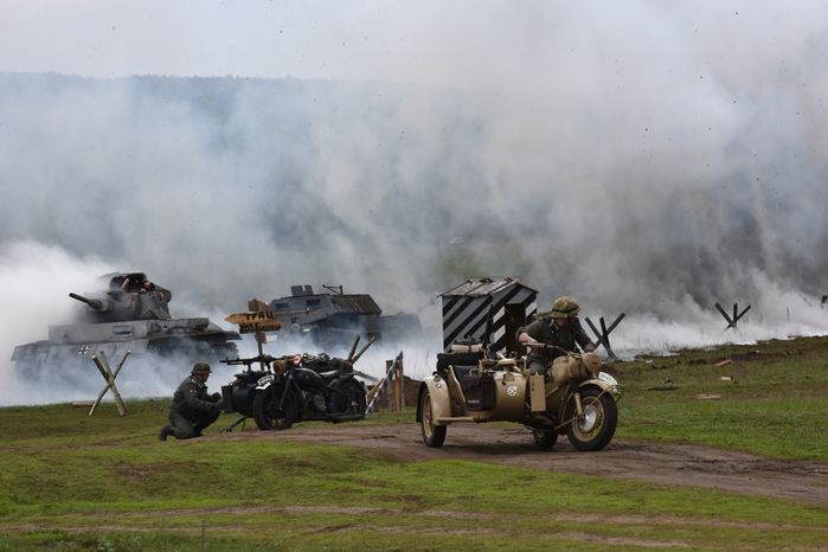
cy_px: 276
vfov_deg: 7.6
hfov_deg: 11.4
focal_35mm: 180
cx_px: 414
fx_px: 4140
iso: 1000
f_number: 13
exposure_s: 1/500
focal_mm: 180
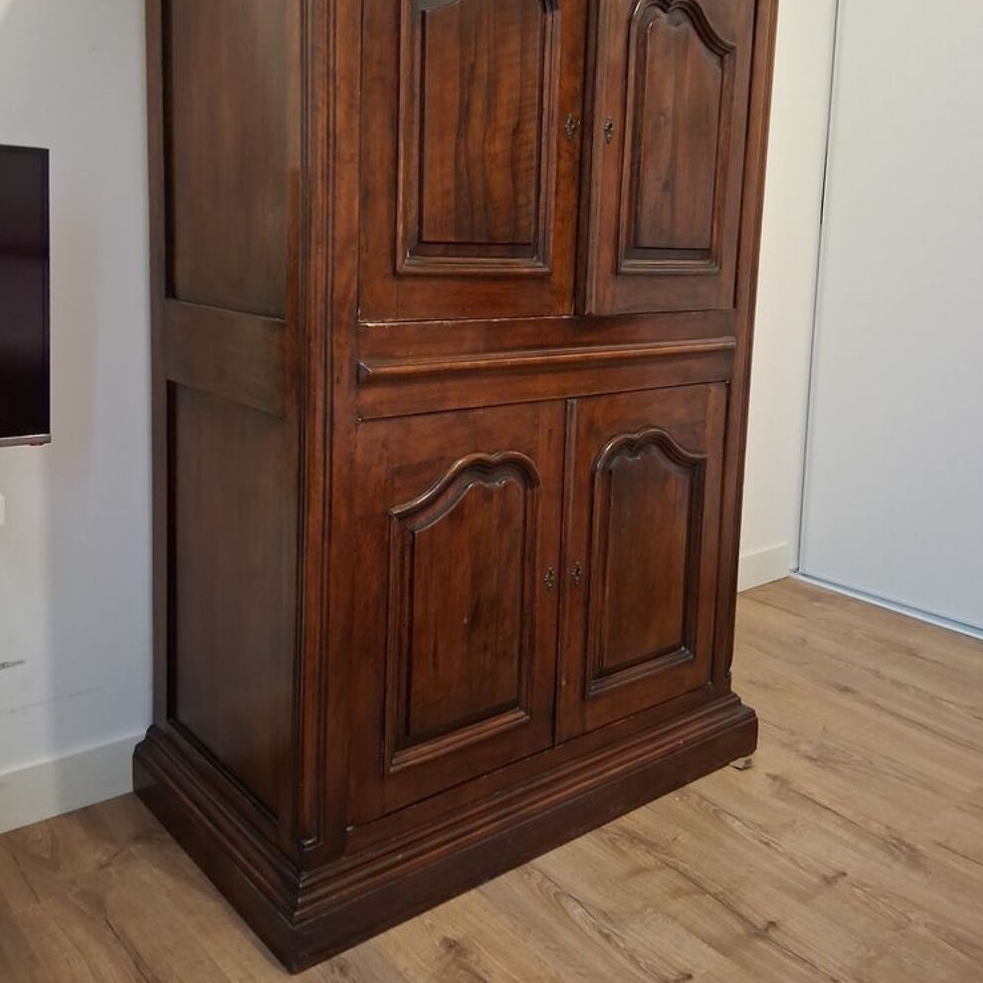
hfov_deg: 52.5
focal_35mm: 31
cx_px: 489
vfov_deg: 52.0
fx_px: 996
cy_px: 369
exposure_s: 1/25
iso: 500
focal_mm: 3.98
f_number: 1.8
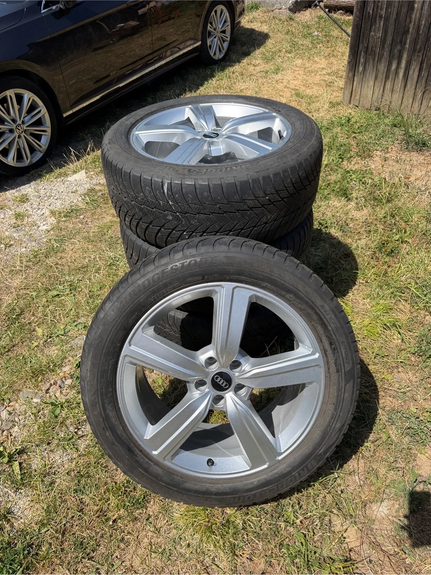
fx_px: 399
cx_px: 216
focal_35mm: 24
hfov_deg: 56.8
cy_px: 288
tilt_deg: -41.4
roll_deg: +0.4
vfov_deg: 71.6
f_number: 1.78
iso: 100
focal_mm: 6.76
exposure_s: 1/3953
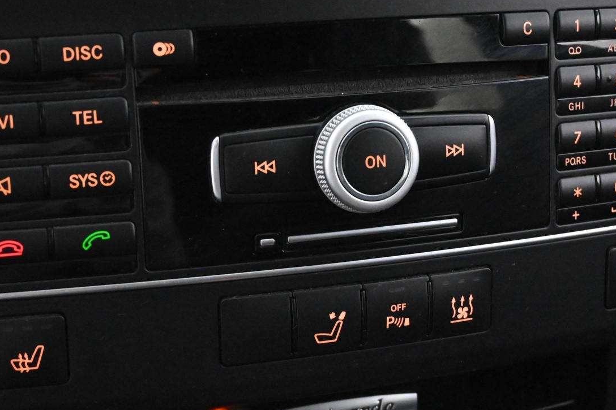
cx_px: 320
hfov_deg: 29.6
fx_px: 1165
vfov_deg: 20.0
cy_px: 199
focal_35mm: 68
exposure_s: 1/50
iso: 11400
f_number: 4.8
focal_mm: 30.5
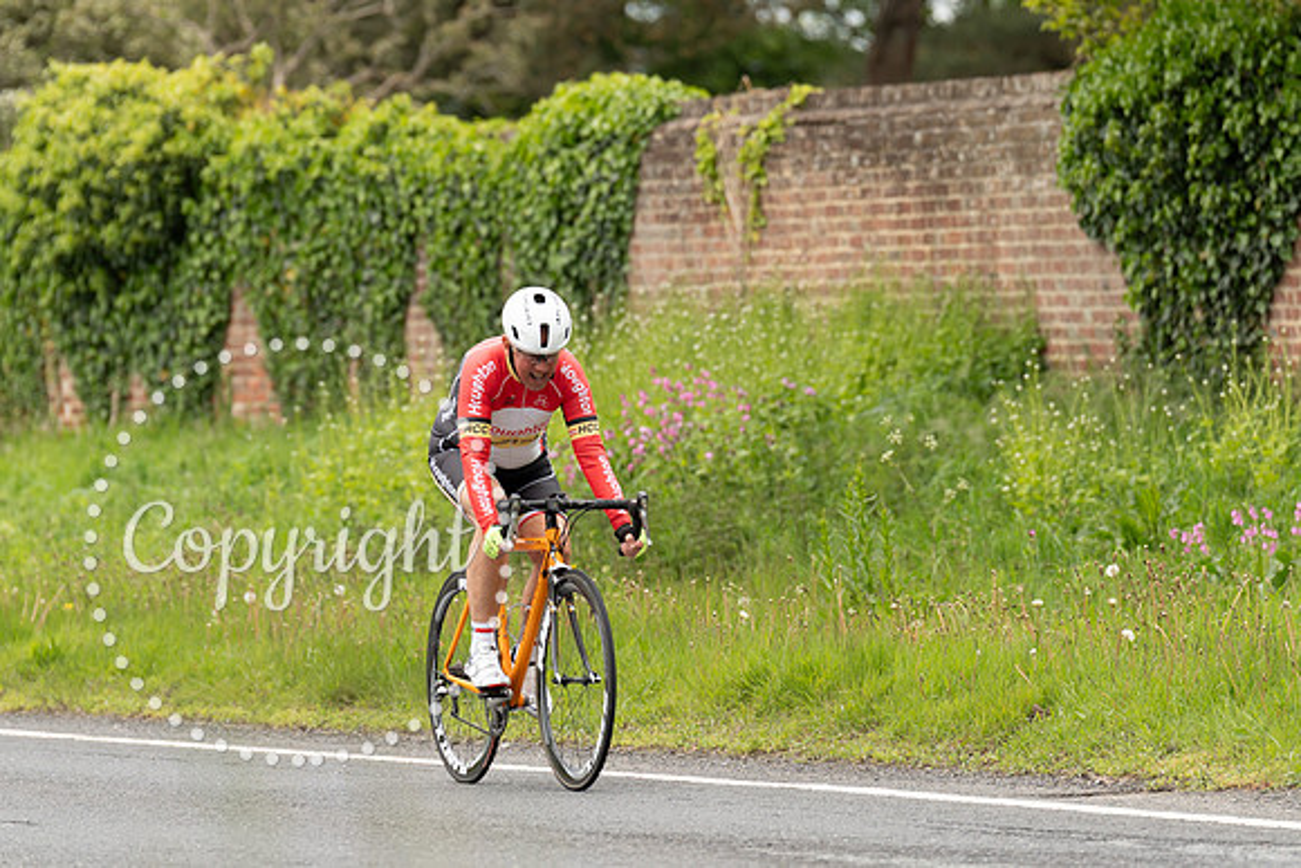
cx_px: 608
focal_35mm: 291
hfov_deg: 7.1
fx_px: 10504
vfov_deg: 4.7
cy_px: 409
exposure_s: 1/1000
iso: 400
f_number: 3.5
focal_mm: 200
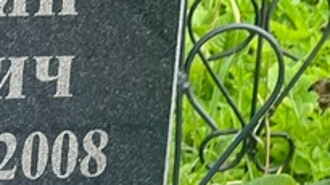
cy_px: 19
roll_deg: -2.1
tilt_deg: -22.5
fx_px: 2868
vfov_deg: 3.7
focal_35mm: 328
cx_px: -76
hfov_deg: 6.5
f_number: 2.8
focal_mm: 9
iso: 32
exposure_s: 1/121
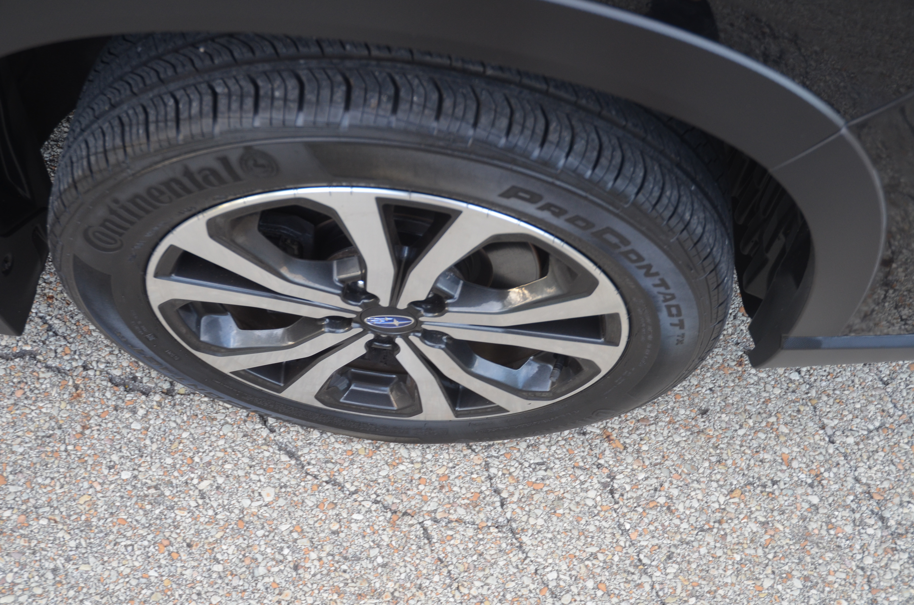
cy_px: 302
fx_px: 1026
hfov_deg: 48.0
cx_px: 457
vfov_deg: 32.9
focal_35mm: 40
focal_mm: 27
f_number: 4
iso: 400
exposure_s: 1/60
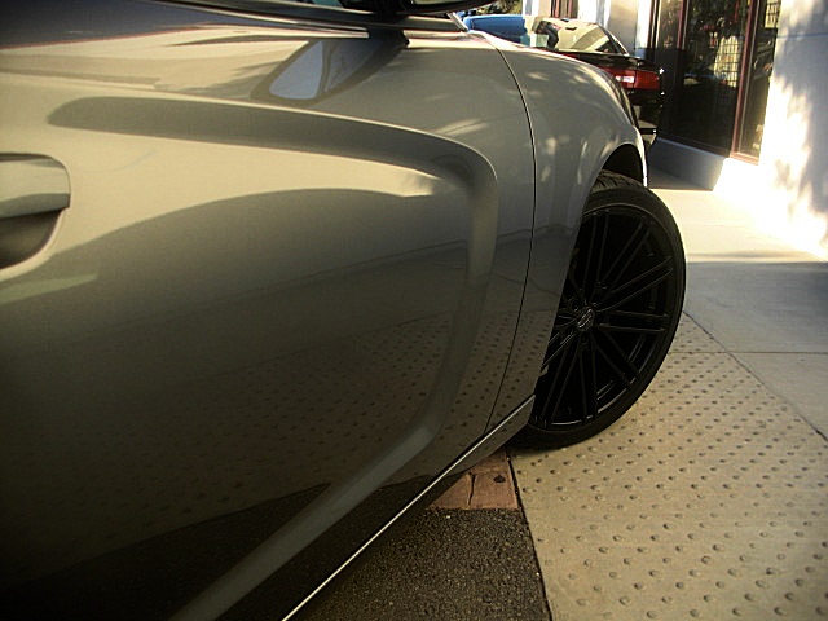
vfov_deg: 39.7
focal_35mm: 36
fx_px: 861
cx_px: 414
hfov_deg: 51.4
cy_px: 310
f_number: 2.8
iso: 50
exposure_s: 1/160
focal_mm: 6.3
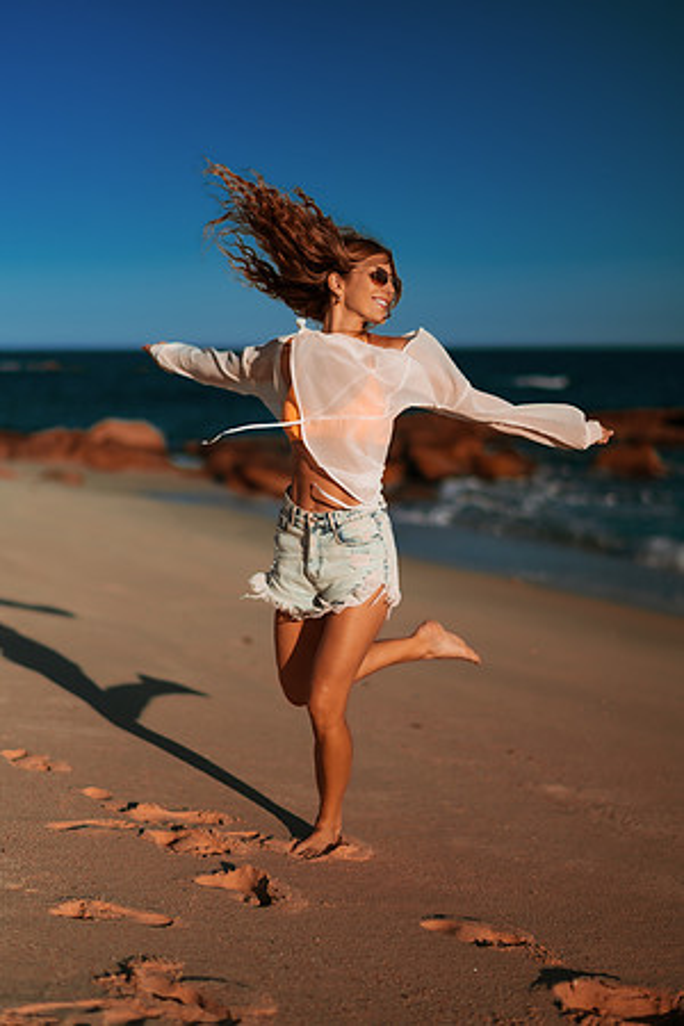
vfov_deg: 34.5
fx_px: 1653
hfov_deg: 23.4
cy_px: 513
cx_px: 342
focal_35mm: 58
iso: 50
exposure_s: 1/8000
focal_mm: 58
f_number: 1.6
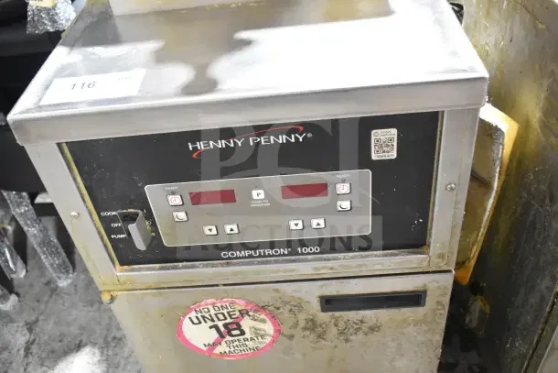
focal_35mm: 34
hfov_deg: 55.1
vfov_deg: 38.4
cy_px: 186
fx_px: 535
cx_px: 279
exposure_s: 1/100
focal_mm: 23
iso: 6400
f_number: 5
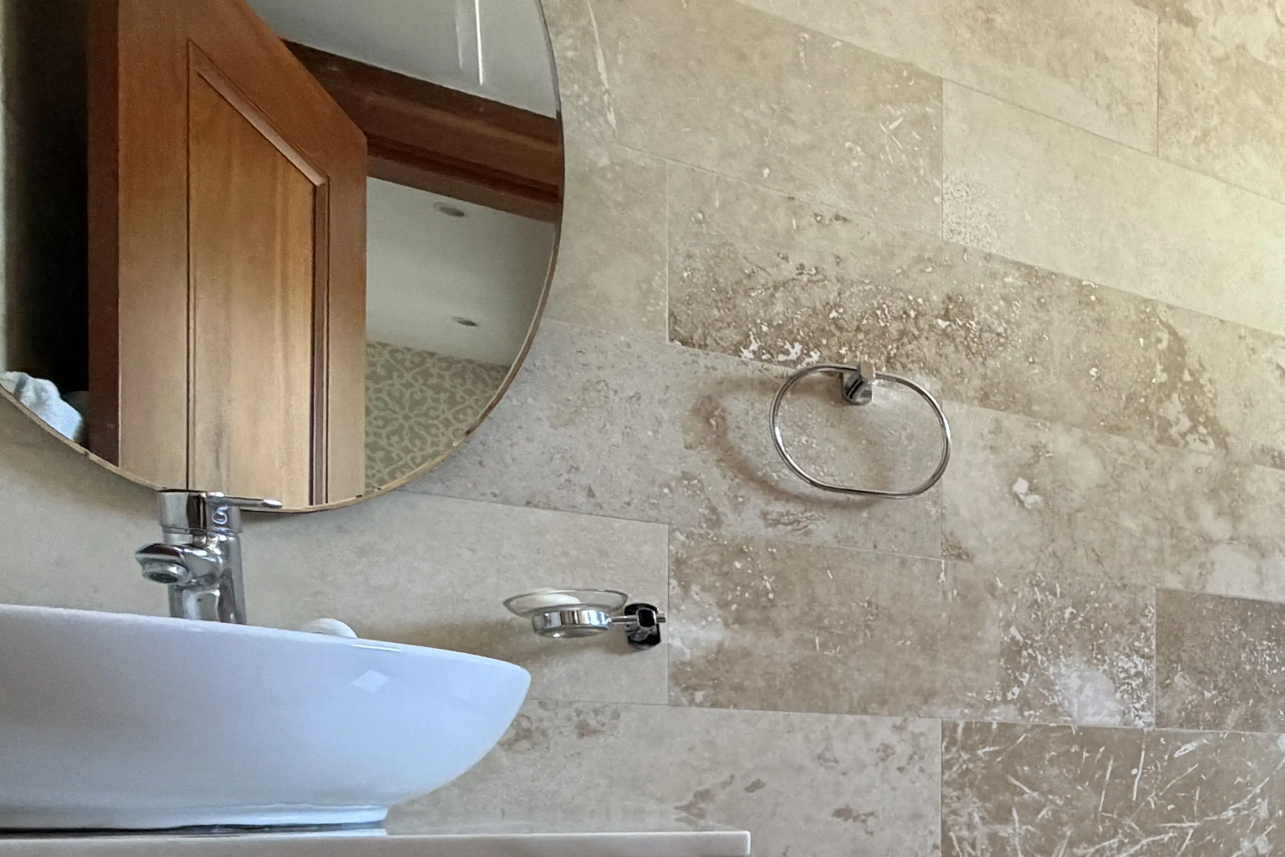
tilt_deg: -0.4
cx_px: 1290
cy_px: 797
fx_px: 1107
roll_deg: -0.2
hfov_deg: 49.1
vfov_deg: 38.9
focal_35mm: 31
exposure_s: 1/60
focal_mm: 2.22
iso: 400
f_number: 2.2
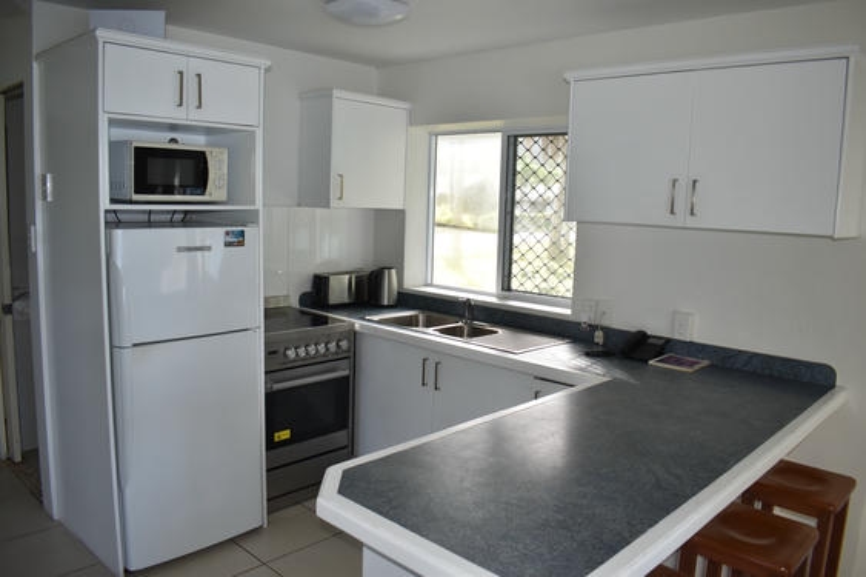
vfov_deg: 47.9
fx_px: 649
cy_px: 288
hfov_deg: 67.4
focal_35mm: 27
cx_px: 433
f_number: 4.5
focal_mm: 18
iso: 640
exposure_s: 1/200
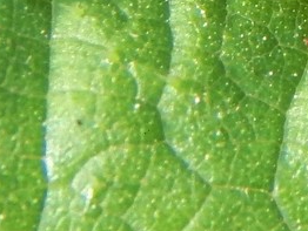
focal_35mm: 592
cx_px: 394
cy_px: -122
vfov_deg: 2.5
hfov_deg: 3.3
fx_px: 5272
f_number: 5.3
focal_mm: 32.8
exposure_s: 1/200
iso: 125
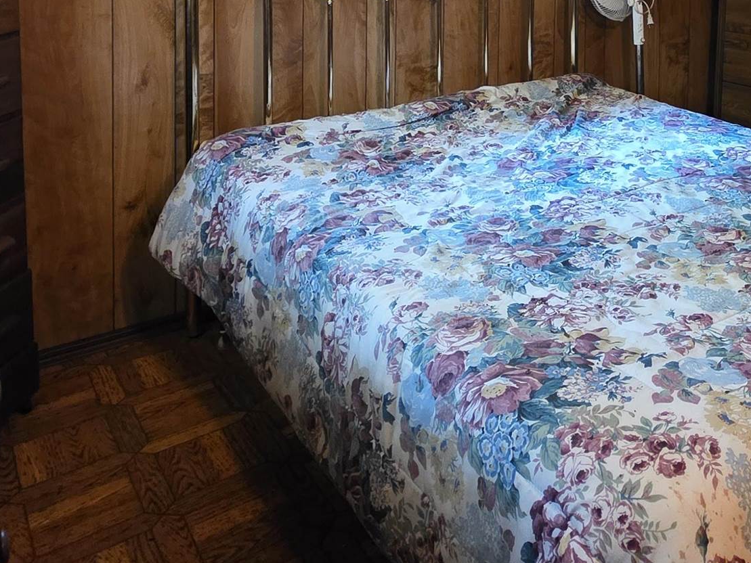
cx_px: 614
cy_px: -58
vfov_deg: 34.3
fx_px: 781
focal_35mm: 36
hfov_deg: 48.1
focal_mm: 2.2
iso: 800
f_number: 1.9
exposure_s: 1/60
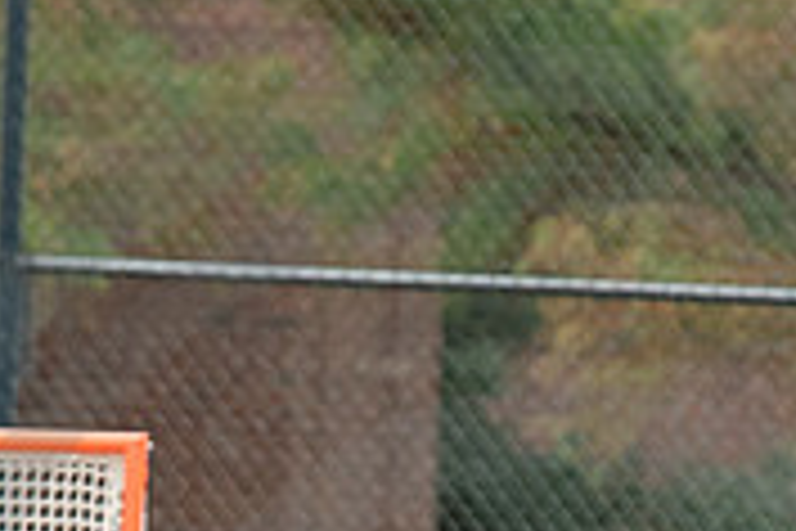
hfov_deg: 1.3
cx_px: 561
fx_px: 34911
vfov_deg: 0.9
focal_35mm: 1579
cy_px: 1427
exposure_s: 1/1250
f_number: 2.8
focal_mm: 200
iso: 450
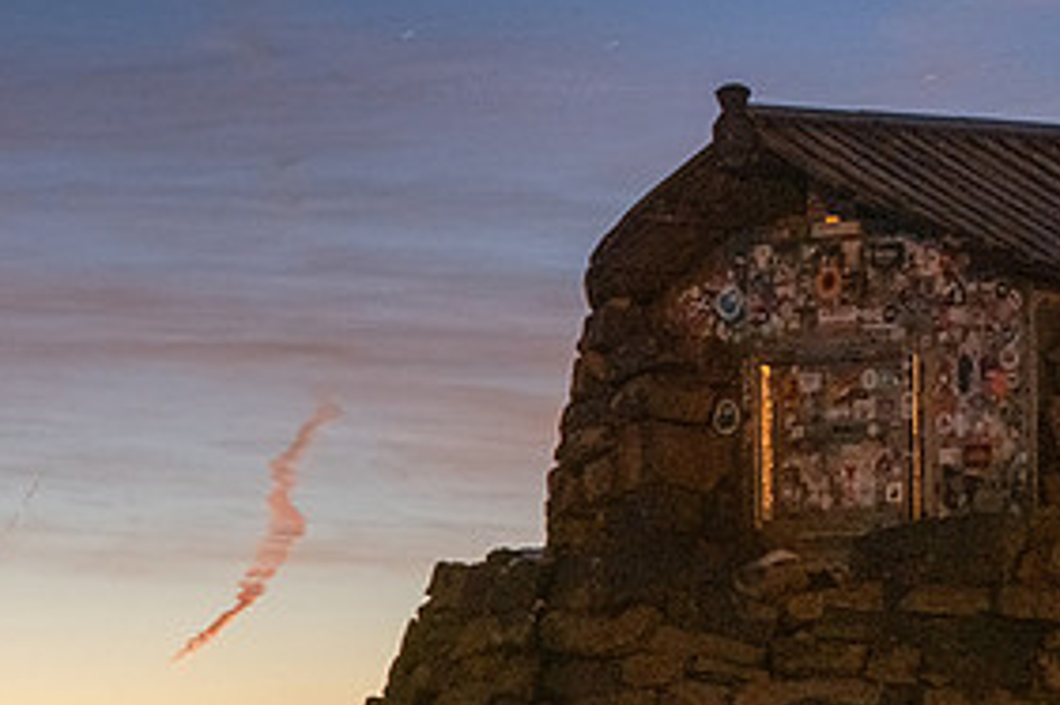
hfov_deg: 9.4
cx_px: 83
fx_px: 6385
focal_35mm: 217
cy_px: 684
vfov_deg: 6.3
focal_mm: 105
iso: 3200
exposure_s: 25
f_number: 14
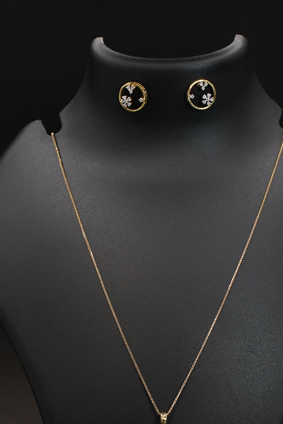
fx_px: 1509
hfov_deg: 10.7
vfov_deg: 15.9
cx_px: 171
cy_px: 343
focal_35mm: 128
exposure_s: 1/500
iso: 1600
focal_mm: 75
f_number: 8
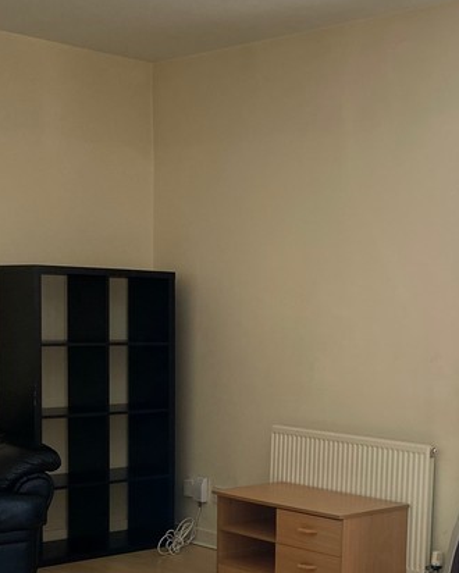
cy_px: 396
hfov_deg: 22.6
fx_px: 1069
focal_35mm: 63
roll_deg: -1.8
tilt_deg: -4.2
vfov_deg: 29.7
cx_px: 529
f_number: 1.8
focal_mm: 4.25
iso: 80
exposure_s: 1/122
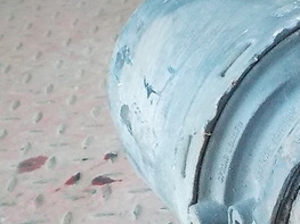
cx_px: 319
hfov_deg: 25.0
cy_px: 172
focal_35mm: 73
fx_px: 632
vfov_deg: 20.0
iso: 800
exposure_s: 1/40
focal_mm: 4.1
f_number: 3.3
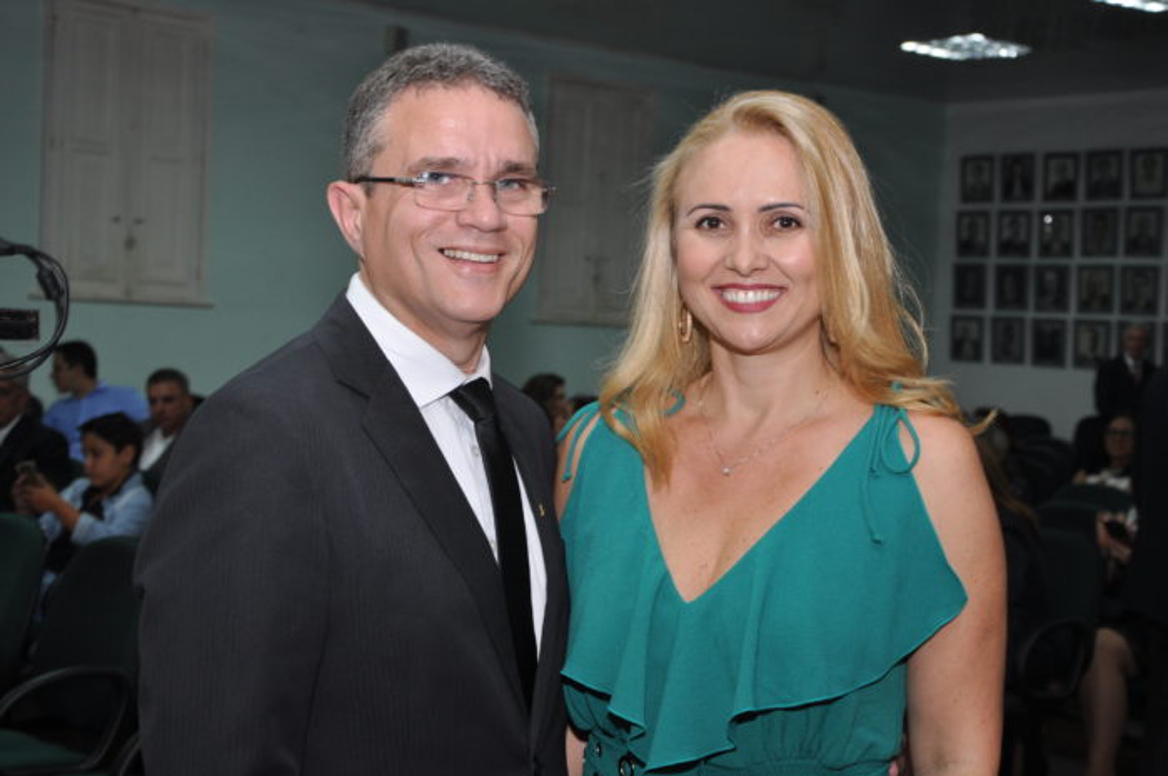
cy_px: 388
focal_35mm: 63
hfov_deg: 31.9
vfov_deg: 21.5
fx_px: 2042
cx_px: 584
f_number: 6.3
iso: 400
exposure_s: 1/40
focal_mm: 42
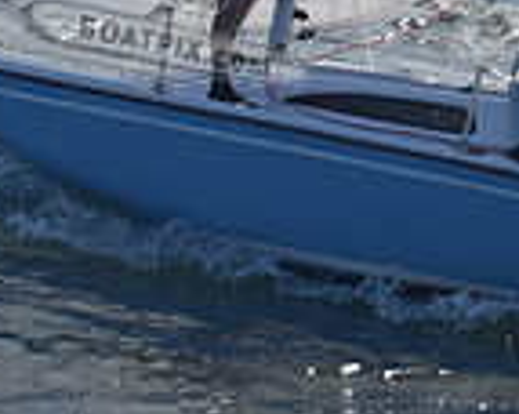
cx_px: 241
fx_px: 10966
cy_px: -94
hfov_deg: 2.7
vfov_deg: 2.2
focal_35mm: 715
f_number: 13
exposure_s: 1/1000
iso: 400
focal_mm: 125
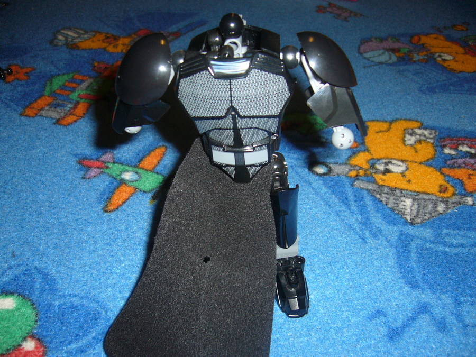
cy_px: 178
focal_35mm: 35
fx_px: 481
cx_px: 238
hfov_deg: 52.6
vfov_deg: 40.7
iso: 100
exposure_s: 1/30
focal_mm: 5.8
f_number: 2.8
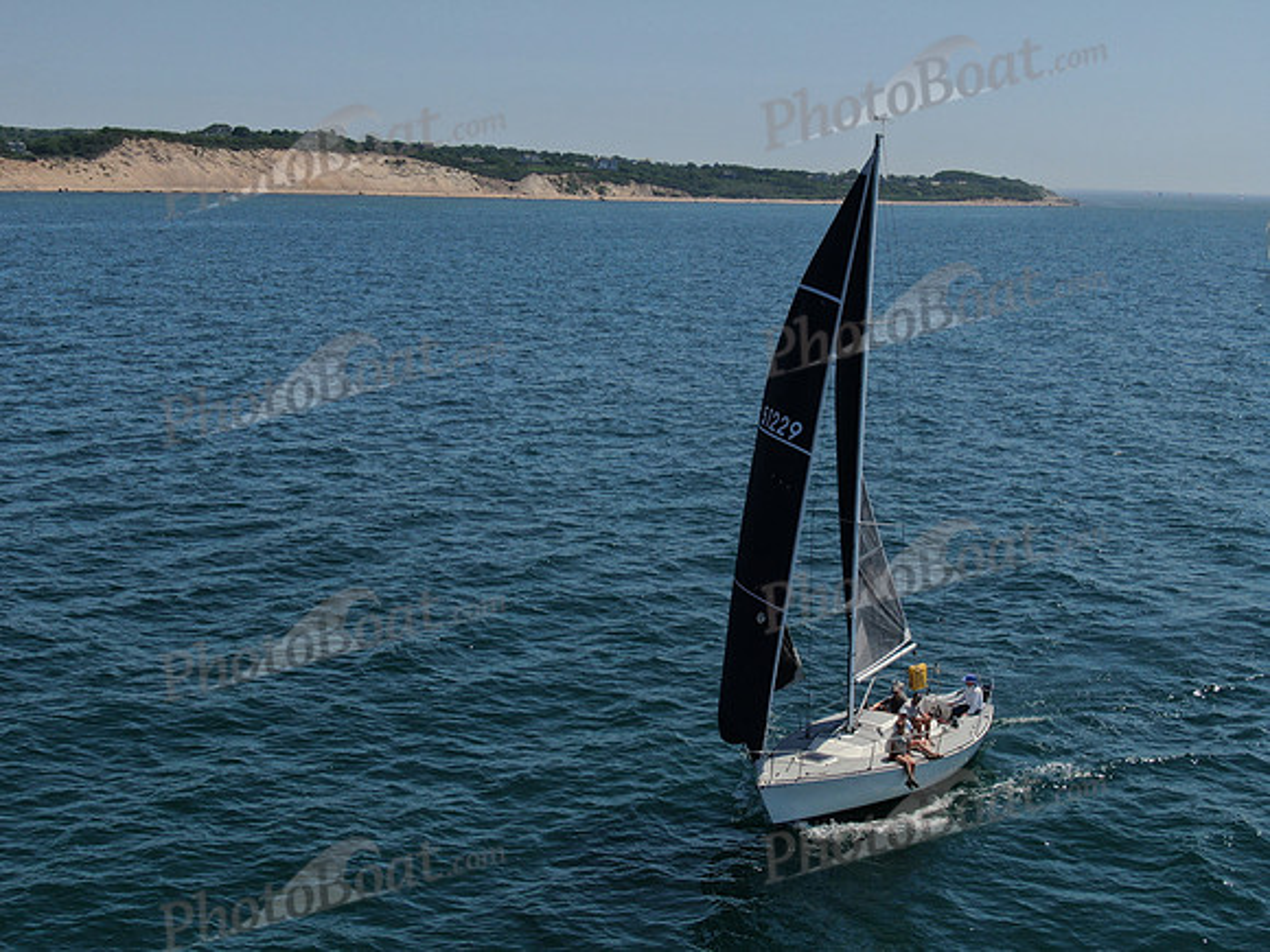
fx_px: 1761
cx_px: 635
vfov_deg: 30.3
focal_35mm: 48
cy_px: 476
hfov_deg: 39.7
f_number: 3.8
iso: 100
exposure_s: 1/1600
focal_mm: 8.6
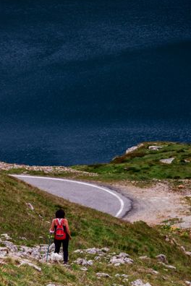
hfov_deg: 4.6
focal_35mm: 301
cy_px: 182
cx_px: 71
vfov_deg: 6.9
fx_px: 2392
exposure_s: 1/1000
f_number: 5.6
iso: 125
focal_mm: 155
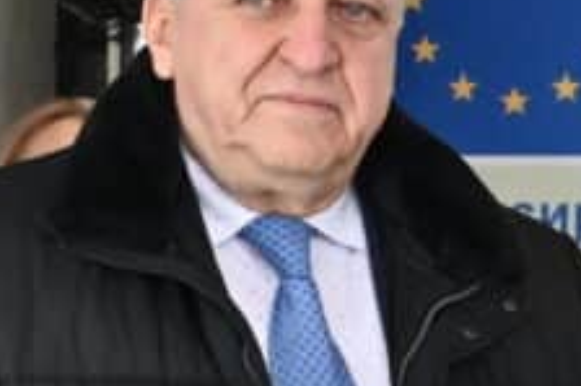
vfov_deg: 5.1
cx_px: 947
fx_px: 4322
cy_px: 495
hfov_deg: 7.5
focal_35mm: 268
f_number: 6.3
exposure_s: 1/500
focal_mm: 50
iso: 2500
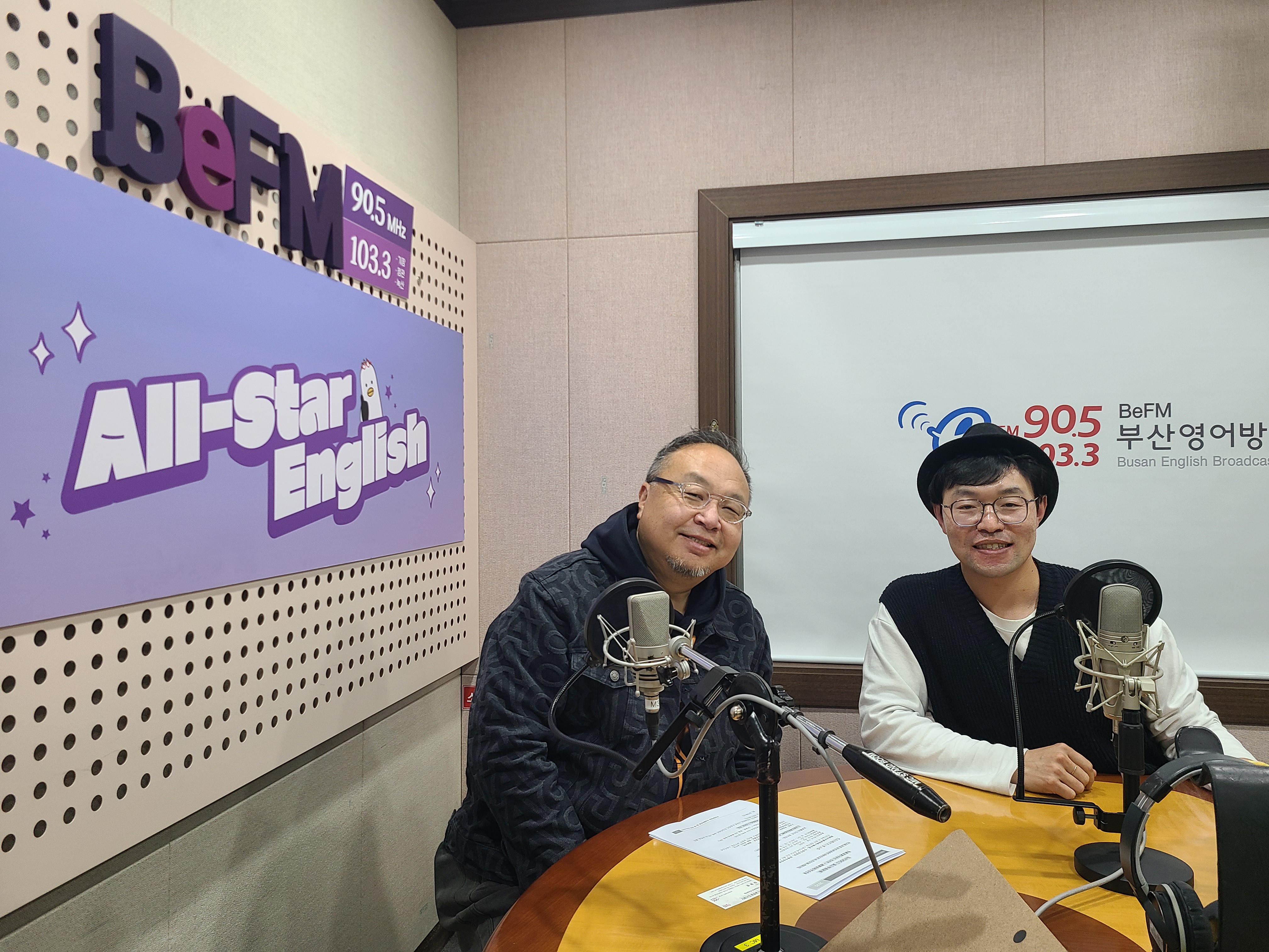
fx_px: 953
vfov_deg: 53.1
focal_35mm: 26
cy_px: 476
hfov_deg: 67.3
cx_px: 634
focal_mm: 5.4
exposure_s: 1/60
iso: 100
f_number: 1.8
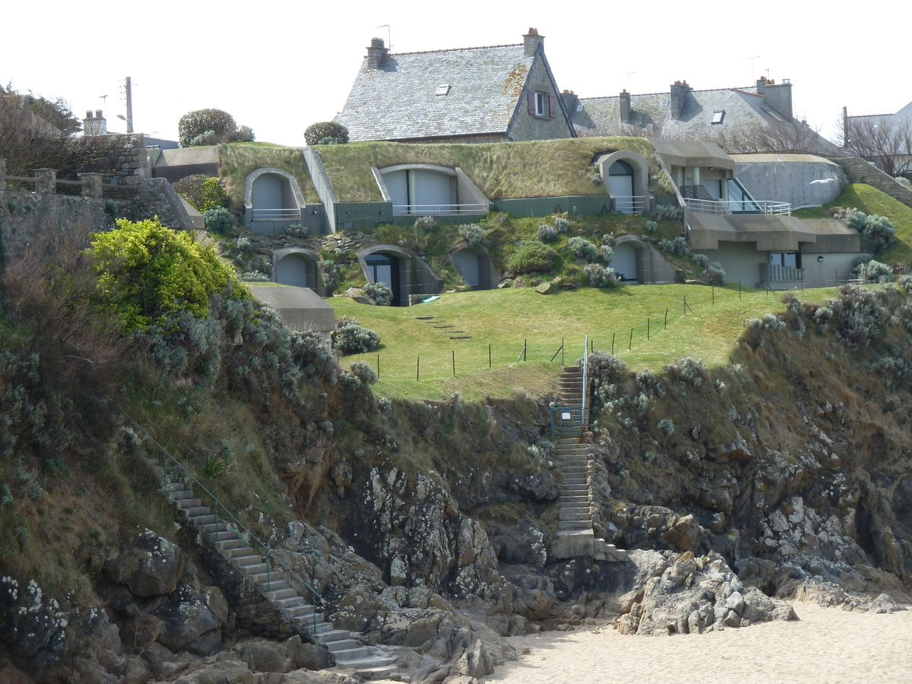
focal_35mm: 119
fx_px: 3135
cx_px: 456
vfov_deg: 12.5
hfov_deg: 16.6
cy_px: 342
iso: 80
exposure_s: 1/200
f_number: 4.4
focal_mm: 19.5
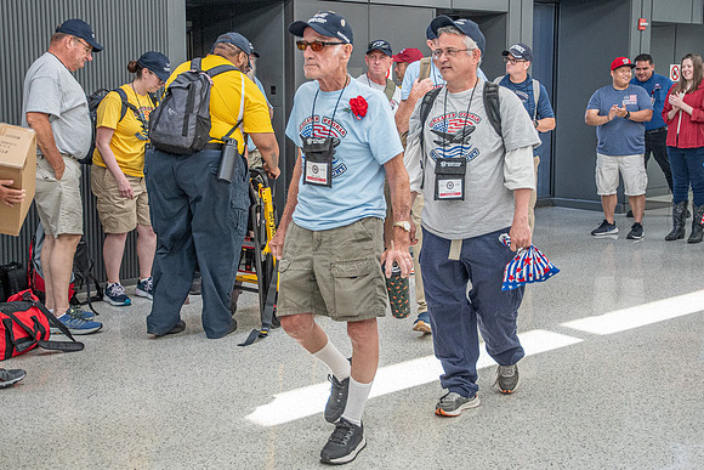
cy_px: 198
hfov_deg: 38.5
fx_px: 1007
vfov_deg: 26.2
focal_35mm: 51
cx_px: 350
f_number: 3.2
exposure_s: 1/1000
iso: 800
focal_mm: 28
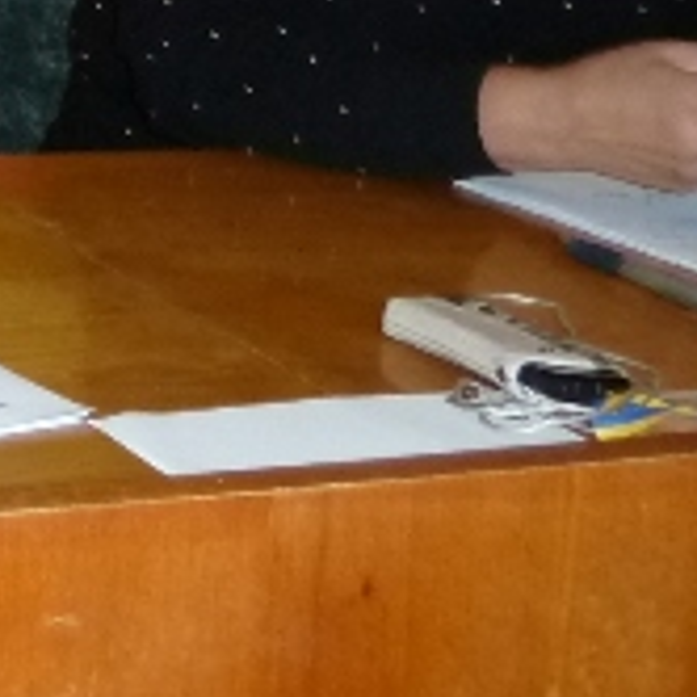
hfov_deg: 13.6
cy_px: -223
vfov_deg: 16.1
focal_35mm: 102
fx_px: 2324
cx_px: -844
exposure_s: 1/30
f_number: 3.3
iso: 250
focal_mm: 4.1
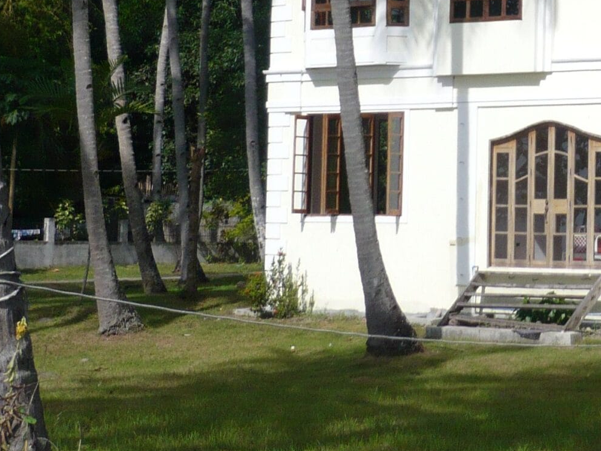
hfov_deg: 16.4
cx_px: 678
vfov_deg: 12.6
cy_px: -38
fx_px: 2014
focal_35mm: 116
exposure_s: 1/200
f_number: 10
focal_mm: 7.4
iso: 100
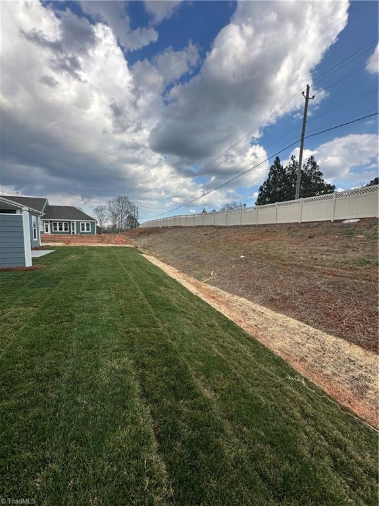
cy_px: 253
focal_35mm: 14
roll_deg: -0.8
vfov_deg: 102.1
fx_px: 204
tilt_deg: -2.1
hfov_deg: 85.7
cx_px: 190
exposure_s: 1/1319
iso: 50
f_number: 2.2
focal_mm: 2.22
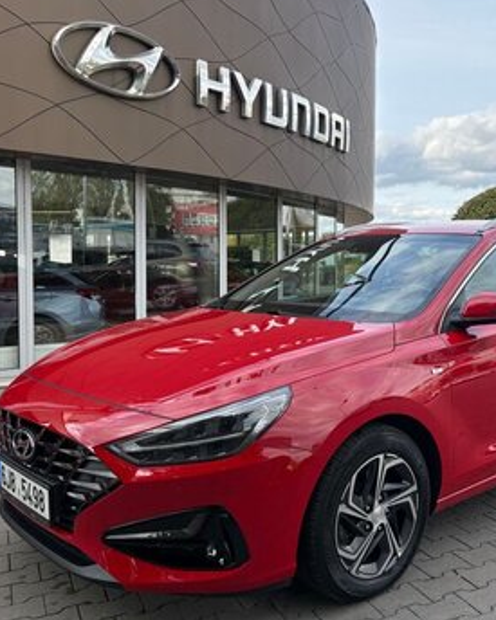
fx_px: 661
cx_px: 363
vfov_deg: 50.3
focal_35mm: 36
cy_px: 301
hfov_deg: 40.2
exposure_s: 1/1239
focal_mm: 5.96
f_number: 1.6
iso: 64
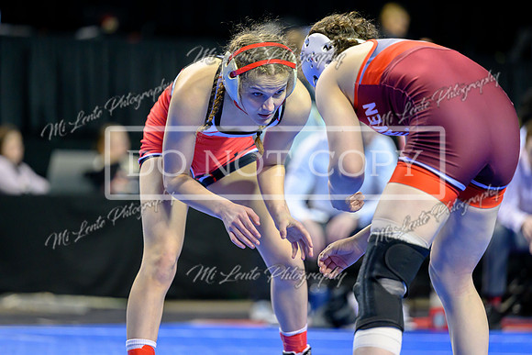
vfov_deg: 6.3
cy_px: 160
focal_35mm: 219
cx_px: 250
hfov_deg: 9.4
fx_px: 3237
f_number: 2.8
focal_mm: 175
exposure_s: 1/800
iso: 2500
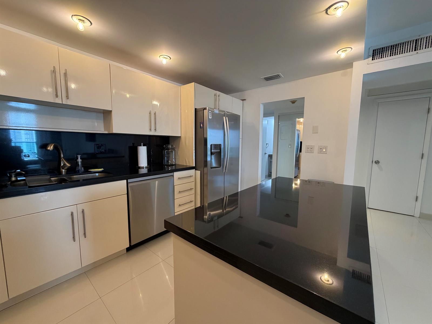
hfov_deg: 102.1
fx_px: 175
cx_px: 216
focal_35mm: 14
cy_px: 162
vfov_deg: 85.7
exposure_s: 1/120
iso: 320
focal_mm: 2.22
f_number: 2.2
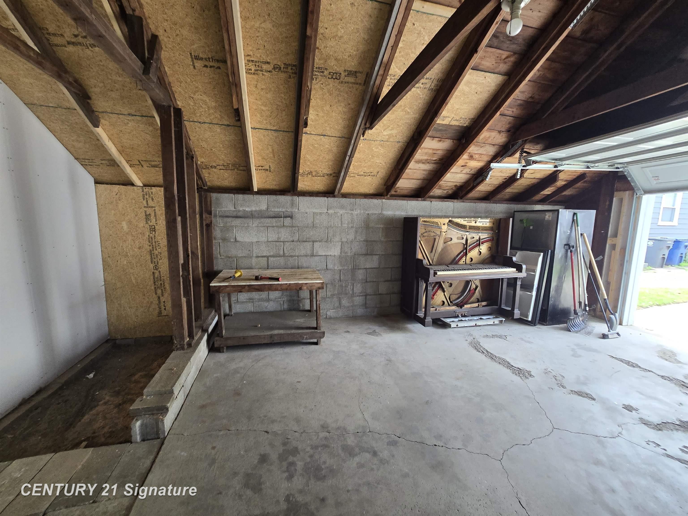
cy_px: 258
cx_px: 344
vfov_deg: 89.9
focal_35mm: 13
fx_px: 258
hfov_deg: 106.2
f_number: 2.2
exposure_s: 1/60
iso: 250
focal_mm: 2.2
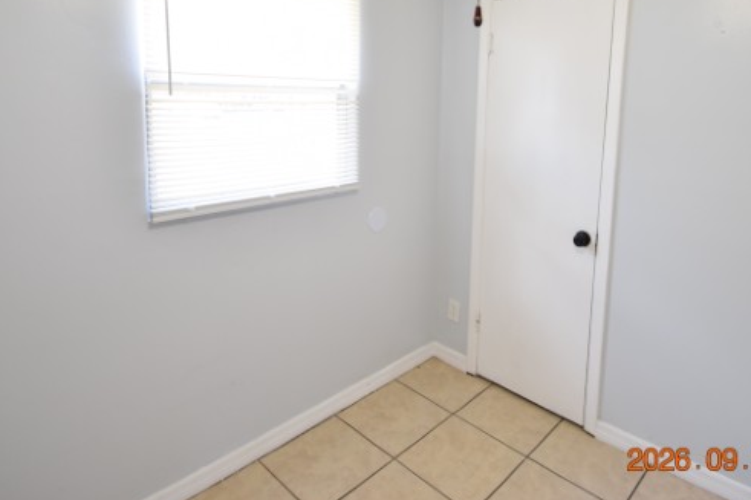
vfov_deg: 55.4
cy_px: 148
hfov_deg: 78.2
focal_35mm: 22
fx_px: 459
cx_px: 425
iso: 640
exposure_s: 1/60
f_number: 4
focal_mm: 10
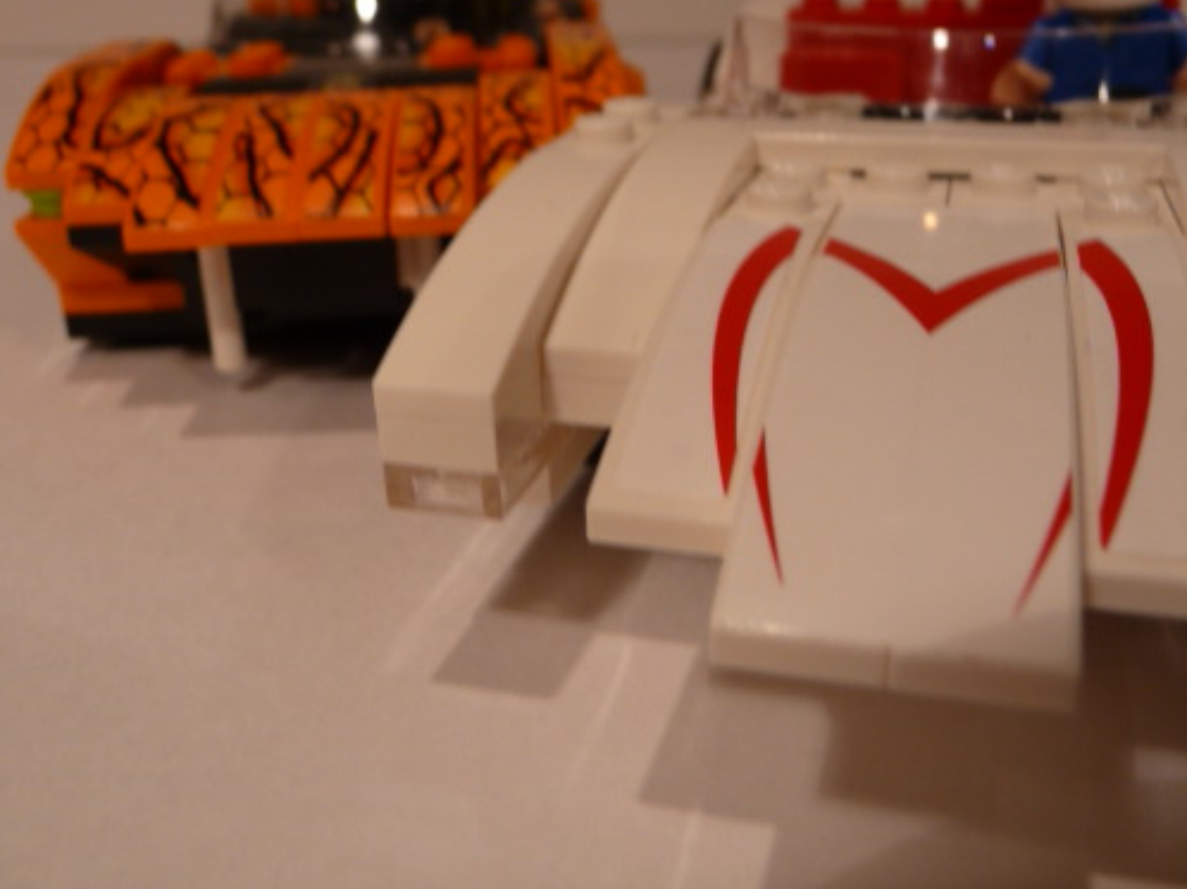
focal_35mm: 36
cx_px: 624
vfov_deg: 39.3
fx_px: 1234
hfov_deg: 51.4
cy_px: 327
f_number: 3.3
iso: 100
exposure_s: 1/60
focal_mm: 4.7
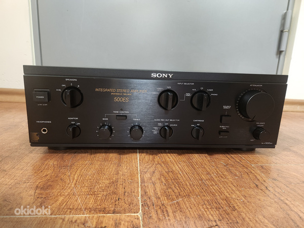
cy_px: 114
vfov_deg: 58.9
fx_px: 202
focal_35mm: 23
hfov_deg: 73.9
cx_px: 152
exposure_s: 1/50
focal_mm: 5.4
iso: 800
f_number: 1.8
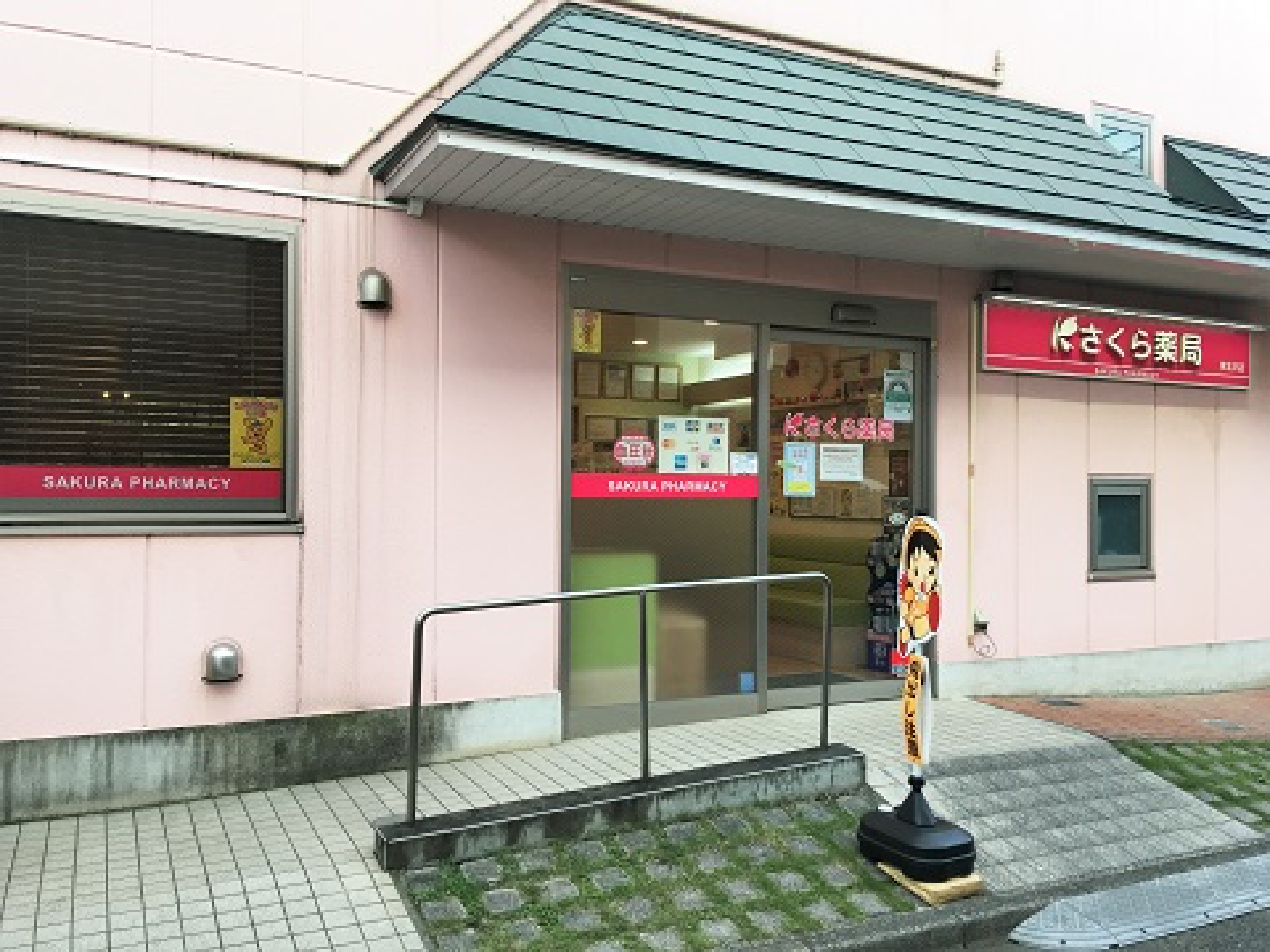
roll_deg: -1.0
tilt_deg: +2.4
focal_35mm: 29
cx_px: 635
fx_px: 1064
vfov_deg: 48.2
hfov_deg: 61.7
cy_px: 476
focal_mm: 4.15
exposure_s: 1/120
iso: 40
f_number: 2.2
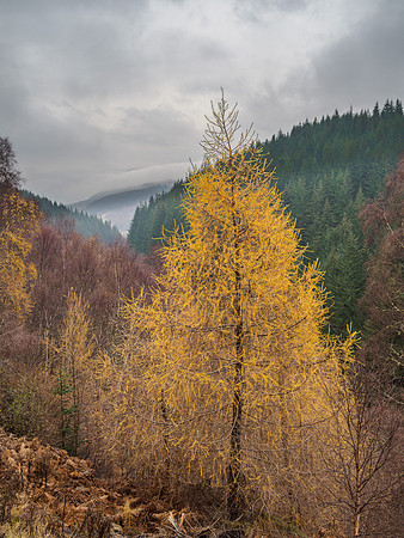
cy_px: 269
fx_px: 684
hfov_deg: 32.9
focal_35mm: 44
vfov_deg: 42.9
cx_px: 202
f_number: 4.5
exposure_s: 1/20
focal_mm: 22
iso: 200
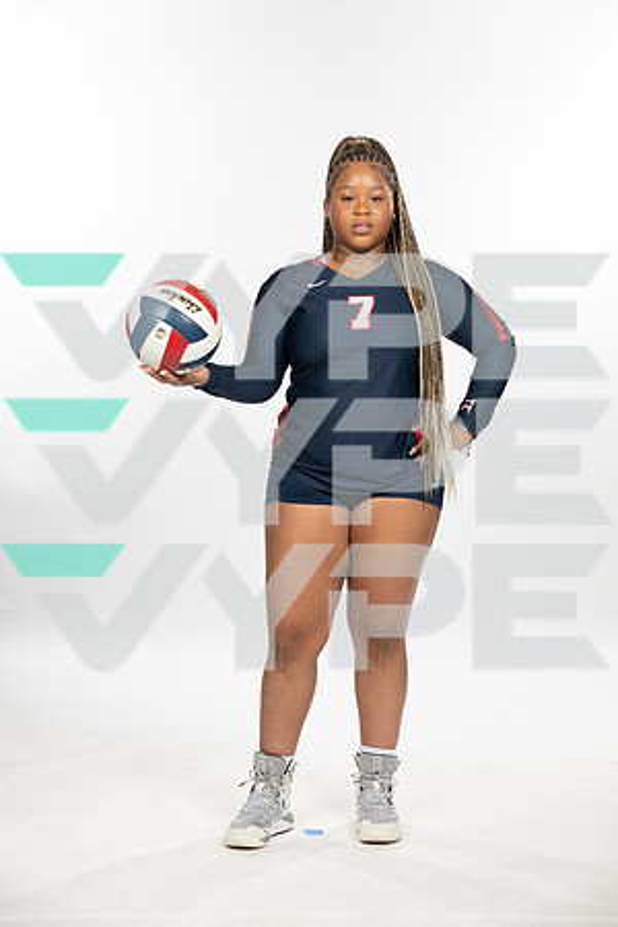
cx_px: 309
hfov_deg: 21.9
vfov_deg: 32.4
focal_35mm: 62
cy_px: 464
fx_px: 1596
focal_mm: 62
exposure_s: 1/250
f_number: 5.6
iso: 200
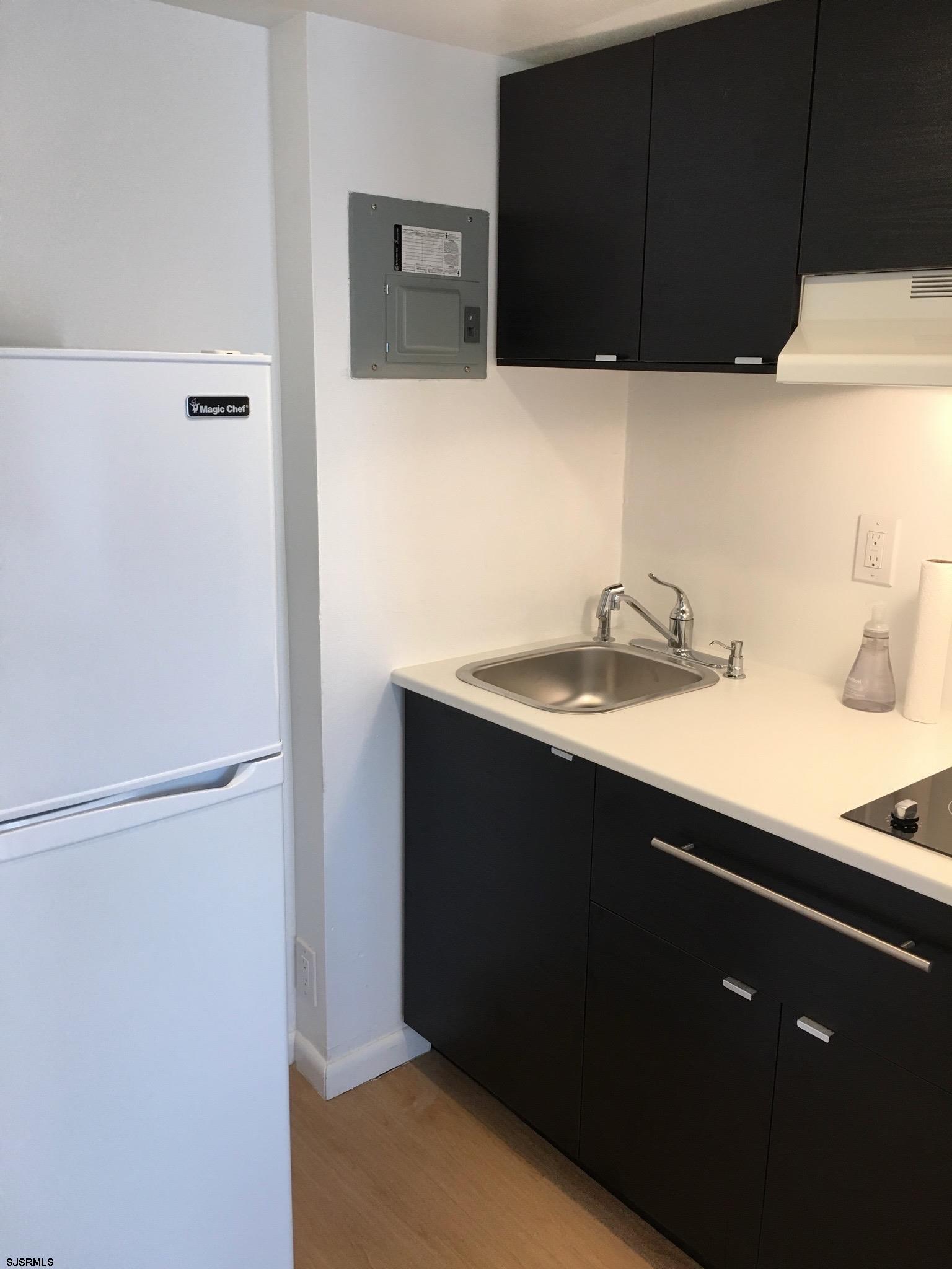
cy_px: 634
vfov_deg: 61.7
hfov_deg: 48.2
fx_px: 1063
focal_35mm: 29
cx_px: 476
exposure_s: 1/30
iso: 32
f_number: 2.2
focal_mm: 4.15
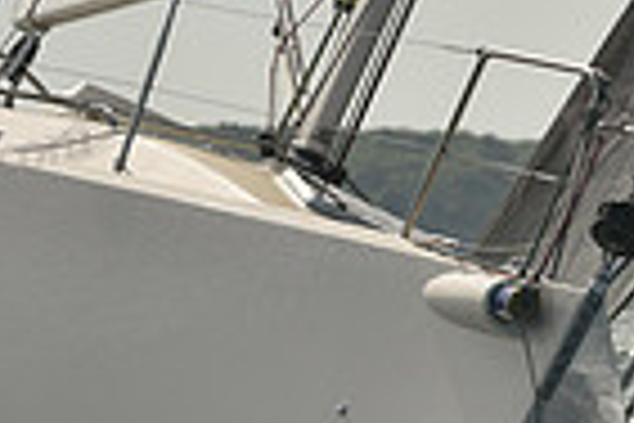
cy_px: 376
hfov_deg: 2.5
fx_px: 14510
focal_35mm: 824
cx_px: 328
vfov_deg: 1.7
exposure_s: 1/1000
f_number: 8
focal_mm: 200
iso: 320
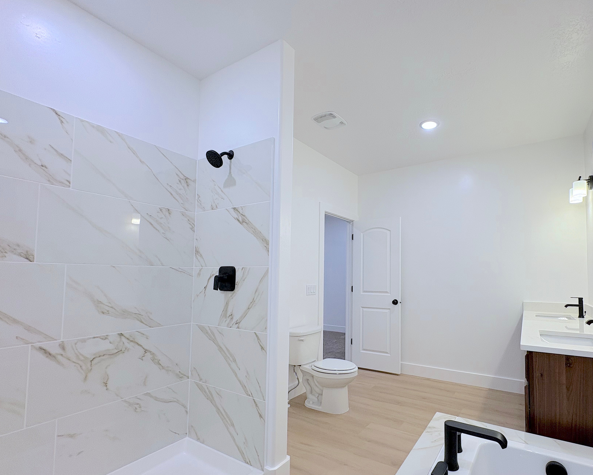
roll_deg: +0.3
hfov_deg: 88.0
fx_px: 298
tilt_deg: +3.0
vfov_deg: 76.7
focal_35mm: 17
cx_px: 367
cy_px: 263
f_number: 2.2
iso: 100
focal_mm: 2.22
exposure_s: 1/120
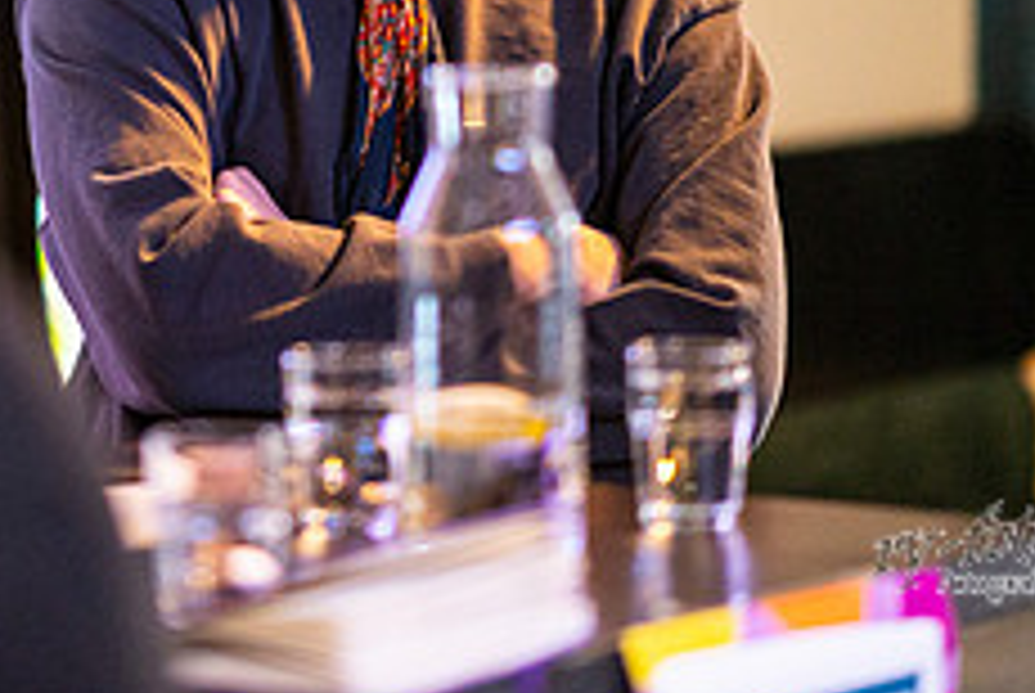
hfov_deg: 9.6
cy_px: -101
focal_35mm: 214
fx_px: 6160
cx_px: 148
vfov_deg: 6.4
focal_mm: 85
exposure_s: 1/200
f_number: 1.4
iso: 4000
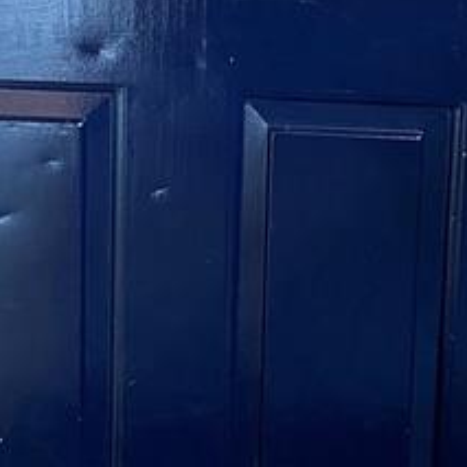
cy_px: -368
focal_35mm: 83
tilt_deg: -8.1
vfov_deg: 17.2
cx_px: 206
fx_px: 1267
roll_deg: -0.2
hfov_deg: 20.9
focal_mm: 4.25
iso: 800
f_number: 1.8
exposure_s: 1/30
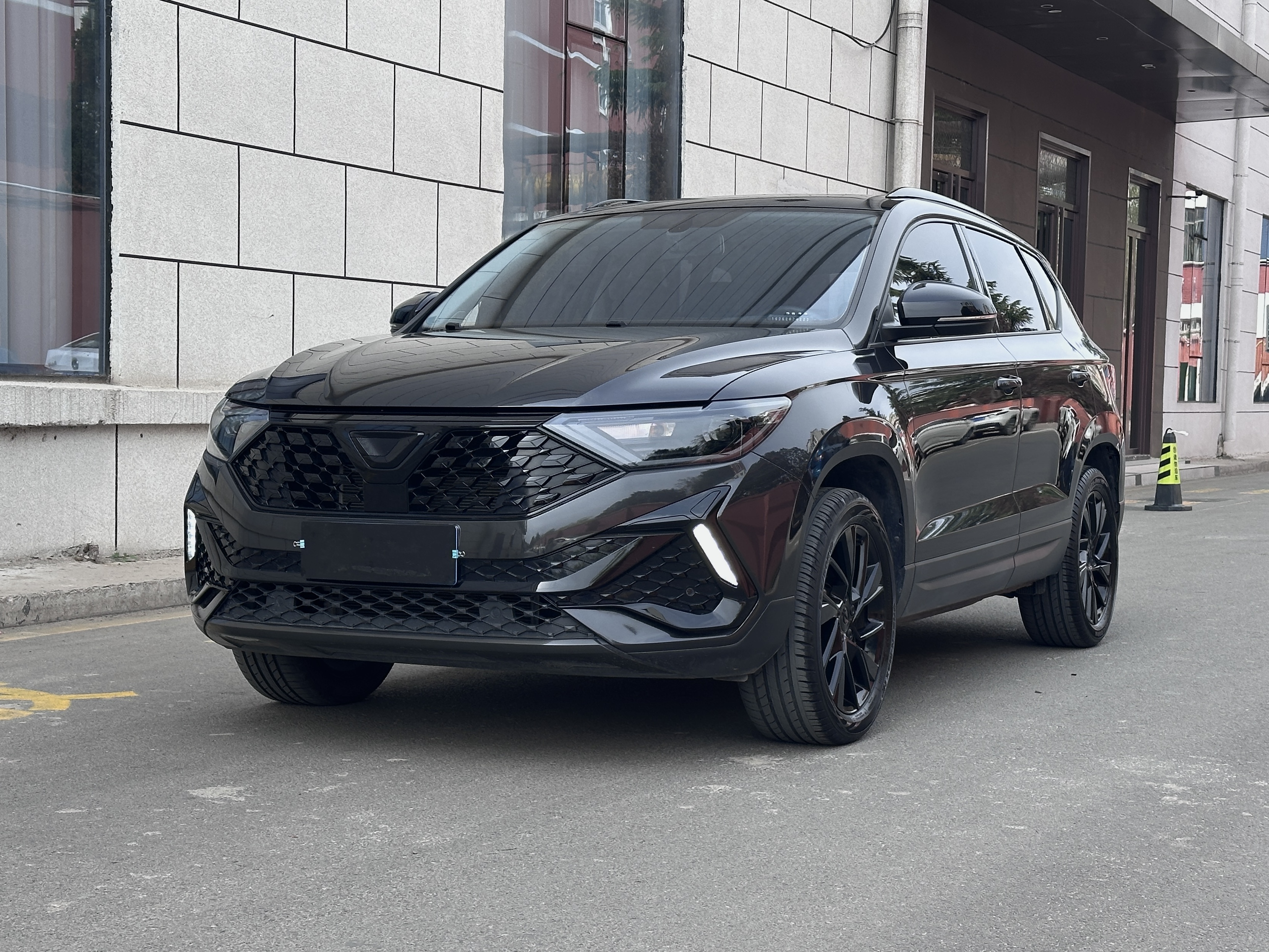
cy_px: 476
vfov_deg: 30.3
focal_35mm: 48
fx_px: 1760
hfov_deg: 39.7
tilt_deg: -2.6
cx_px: 634
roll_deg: -0.6
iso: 64
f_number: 1.78
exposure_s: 1/1395
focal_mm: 6.86
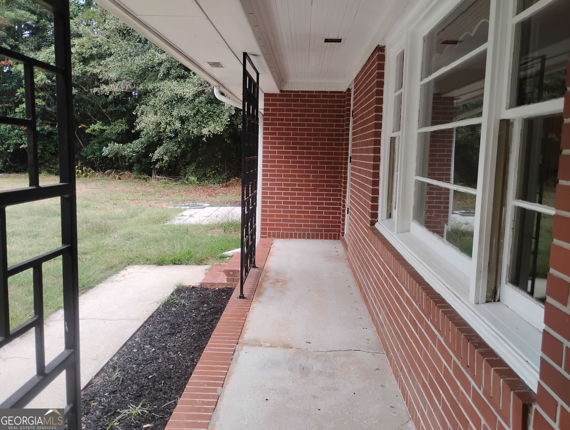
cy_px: 215
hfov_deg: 63.4
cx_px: 285
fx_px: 462
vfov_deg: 49.9
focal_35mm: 28
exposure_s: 1/120
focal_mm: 4.26
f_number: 1.8
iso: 259
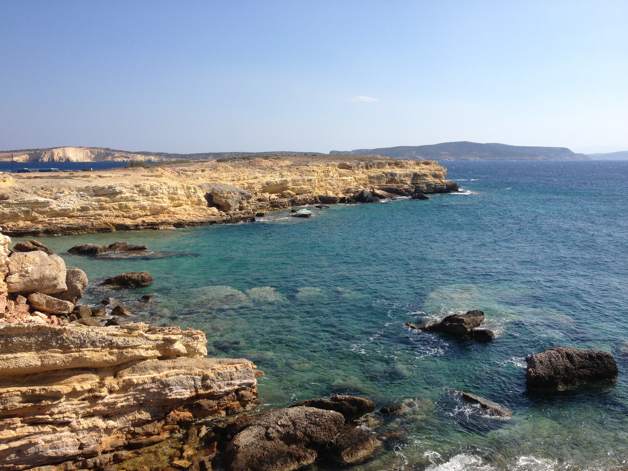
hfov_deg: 52.6
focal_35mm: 35
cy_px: 236
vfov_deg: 40.7
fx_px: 635
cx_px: 314
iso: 50
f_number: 2.4
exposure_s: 1/1972
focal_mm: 4.28
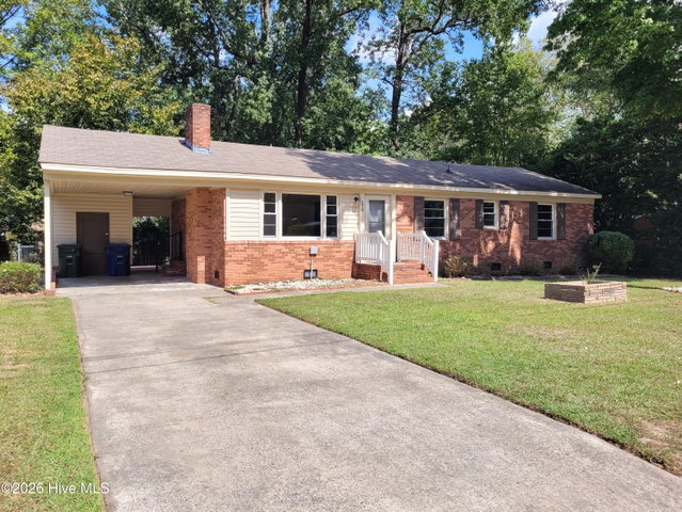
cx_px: 341
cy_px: 256
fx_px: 513
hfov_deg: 67.3
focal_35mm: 26
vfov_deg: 53.1
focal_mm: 5.4
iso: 40
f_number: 1.8
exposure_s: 1/1304
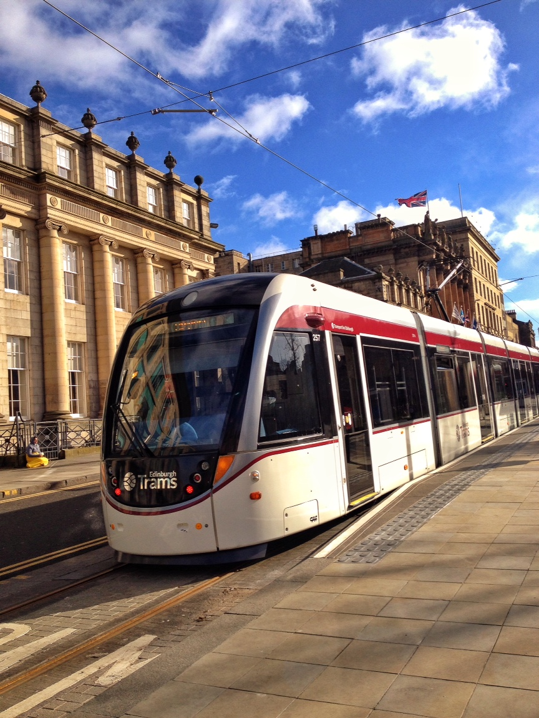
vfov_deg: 52.6
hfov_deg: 40.7
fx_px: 727
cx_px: 270
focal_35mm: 35
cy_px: 359
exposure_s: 1/1493
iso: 50
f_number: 2.4
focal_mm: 4.28
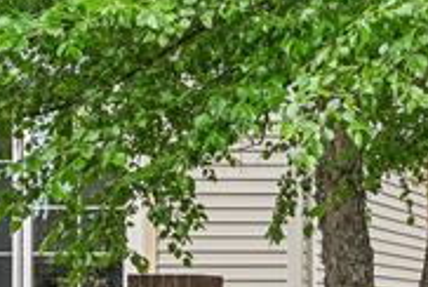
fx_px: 1739
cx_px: 889
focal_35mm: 146
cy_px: 60
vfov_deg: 9.4
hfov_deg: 12.2
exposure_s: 1/500
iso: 800
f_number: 8
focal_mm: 26
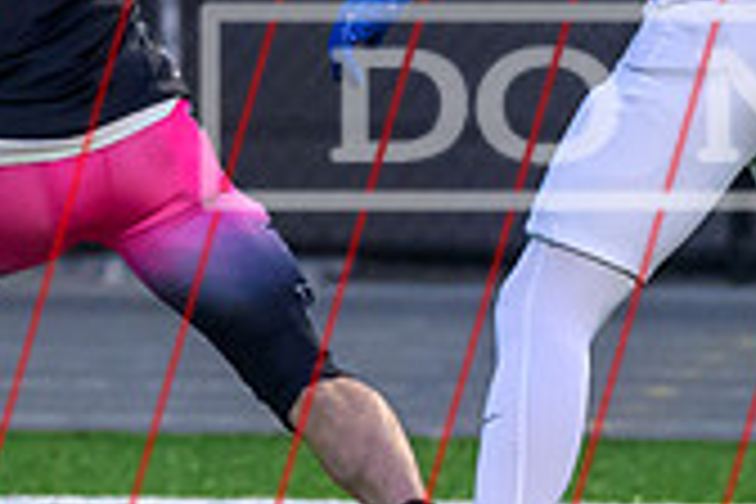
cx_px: 663
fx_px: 29755
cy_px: 759
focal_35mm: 1417
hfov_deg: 1.5
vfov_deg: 1.0
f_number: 2.8
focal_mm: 200
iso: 3600
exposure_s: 1/1250
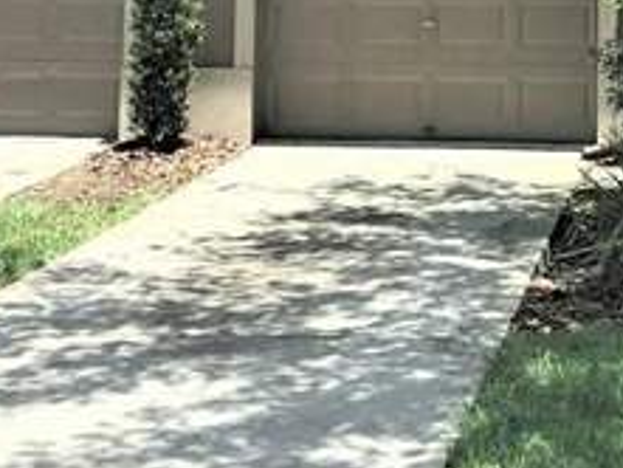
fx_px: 1891
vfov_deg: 13.6
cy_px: -152
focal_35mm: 105
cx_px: 507
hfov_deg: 18.5
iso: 32
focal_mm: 4.15
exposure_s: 1/1364
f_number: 2.2
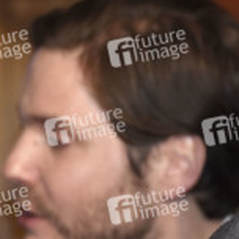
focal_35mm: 755
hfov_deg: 2.3
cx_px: 263
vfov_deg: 2.3
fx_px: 5898
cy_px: 167
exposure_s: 1/200
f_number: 3.2
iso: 640
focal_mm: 200
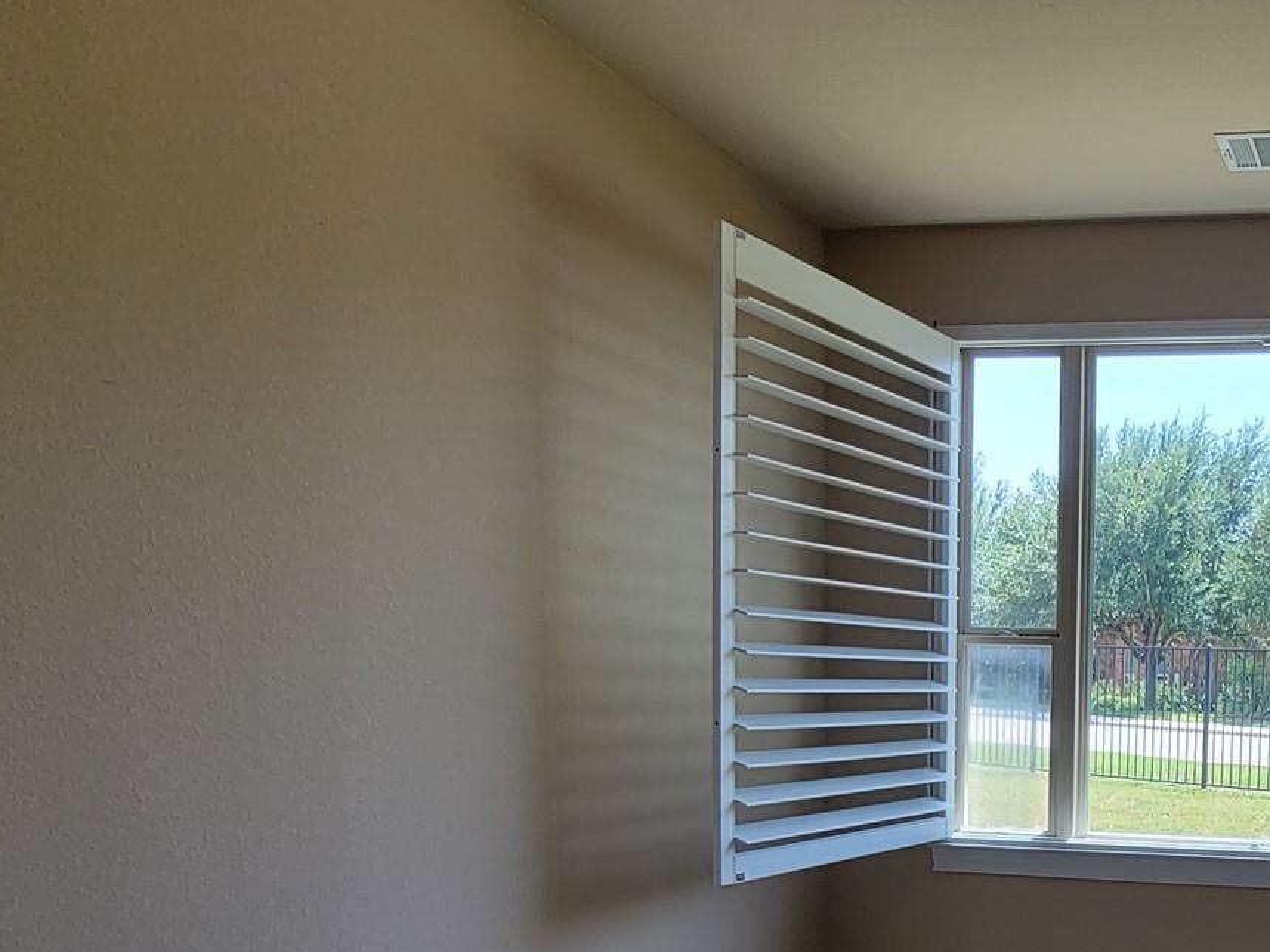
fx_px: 1137
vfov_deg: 43.4
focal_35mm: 31
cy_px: 757
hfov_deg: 48.9
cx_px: 1242
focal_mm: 2.2
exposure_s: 1/120
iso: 64
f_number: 2.2
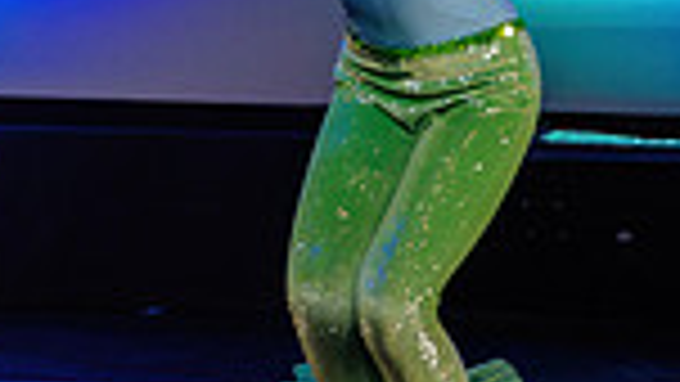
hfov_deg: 3.7
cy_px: -274
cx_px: -599
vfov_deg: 2.1
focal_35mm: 585
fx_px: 10550
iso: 1600
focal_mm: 145
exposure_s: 1/250
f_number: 2.8
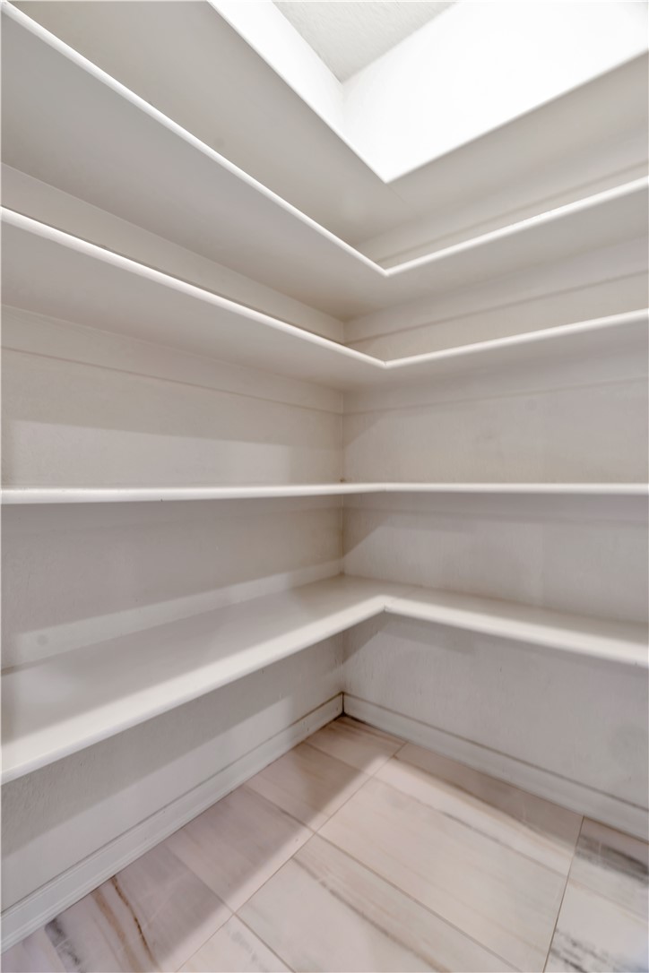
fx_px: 433
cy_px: 486
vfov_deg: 96.7
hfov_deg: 73.7
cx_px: 324
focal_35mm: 16
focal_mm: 16
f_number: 7.1
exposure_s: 1.6
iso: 160
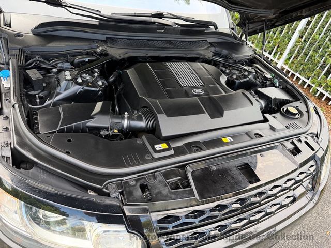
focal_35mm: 24
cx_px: 166
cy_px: 124
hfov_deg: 71.6
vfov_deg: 56.8
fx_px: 229
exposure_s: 1/244
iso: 125
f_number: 1.78
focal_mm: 6.76
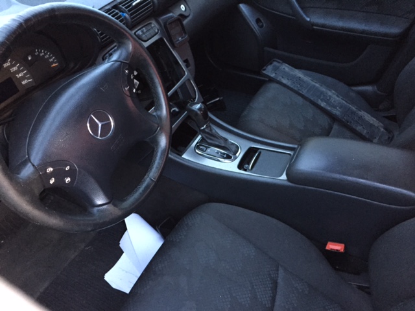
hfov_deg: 61.7
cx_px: 208
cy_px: 156
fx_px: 348
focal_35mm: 29
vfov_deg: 48.2
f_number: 2.2
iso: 500
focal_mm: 4.15
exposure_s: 1/15
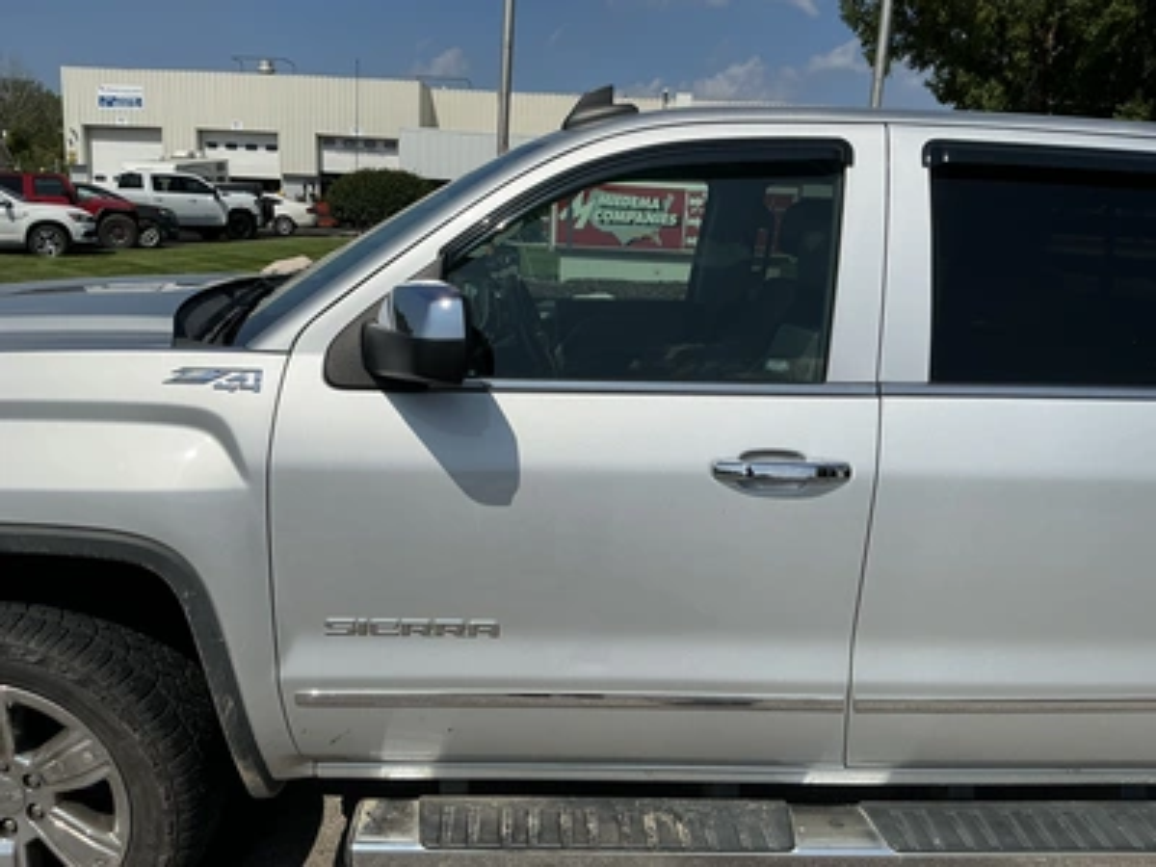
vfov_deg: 49.7
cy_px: 434
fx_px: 935
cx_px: 578
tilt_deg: -12.4
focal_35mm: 28
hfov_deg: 63.4
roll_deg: -4.4
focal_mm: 3
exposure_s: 1/4785
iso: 25
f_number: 1.8
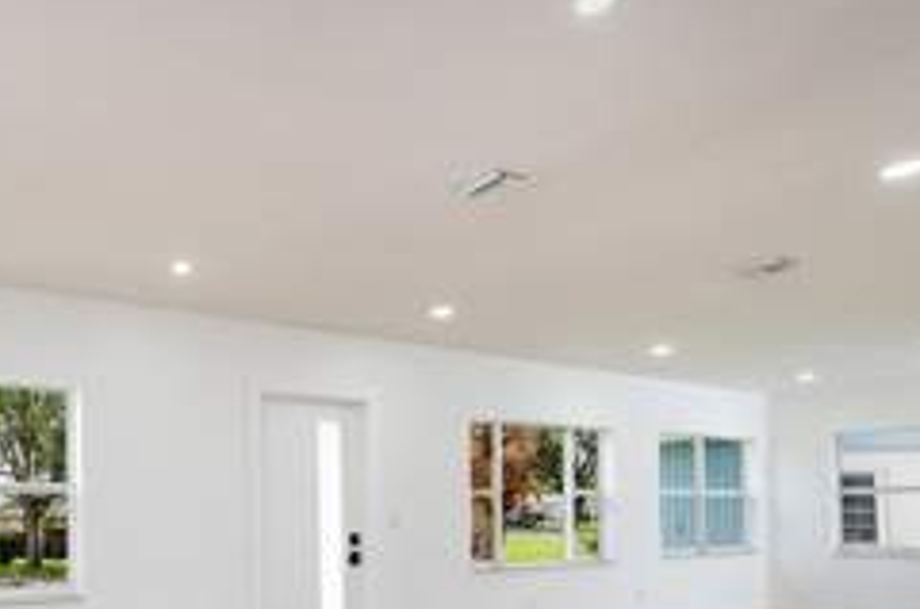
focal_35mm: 28
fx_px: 714
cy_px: 525
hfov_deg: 60.9
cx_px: 199
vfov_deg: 43.1
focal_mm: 14
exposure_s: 1/160
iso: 320
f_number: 8
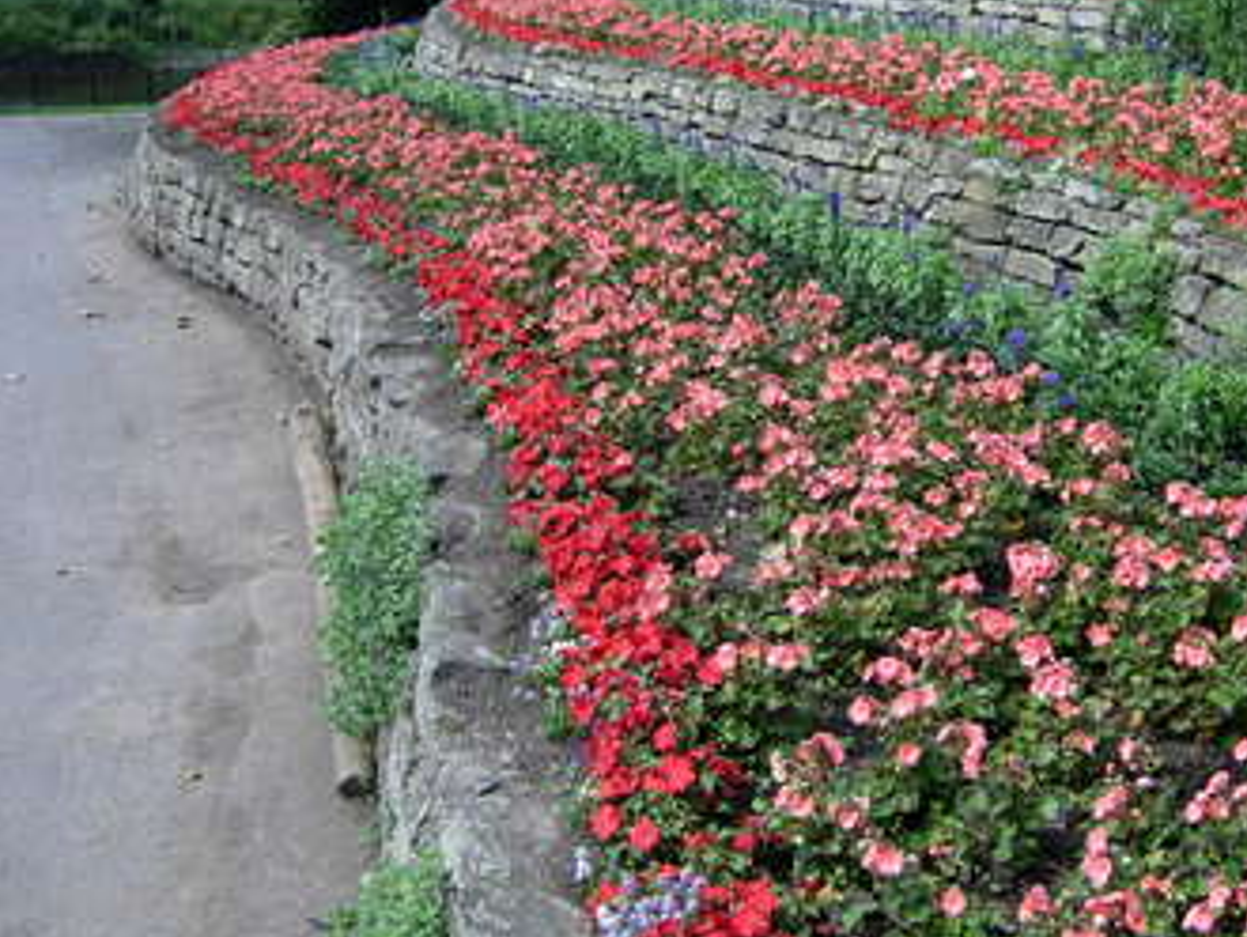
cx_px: 828
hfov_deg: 39.2
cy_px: 332
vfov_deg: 30.1
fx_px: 1730
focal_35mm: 48
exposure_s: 1/161
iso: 50
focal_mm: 7.5
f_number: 3.4
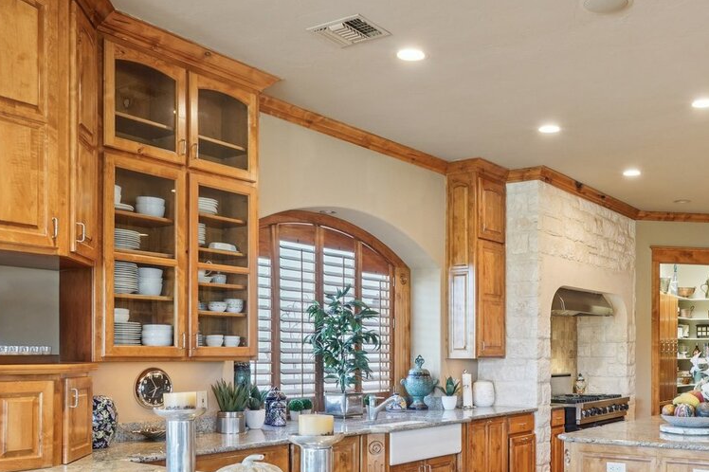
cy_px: 343
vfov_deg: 33.6
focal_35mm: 39
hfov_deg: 48.3
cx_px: 501
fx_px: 768
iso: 400
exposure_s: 1/15
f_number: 8
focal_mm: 18
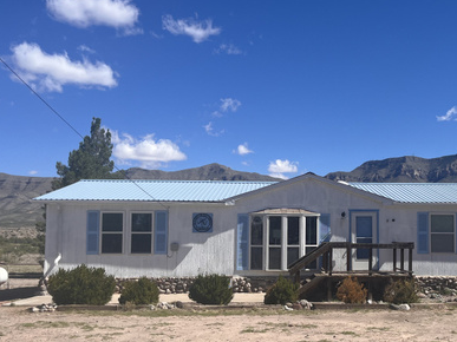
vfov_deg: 33.4
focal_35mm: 43
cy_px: 213
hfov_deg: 42.8
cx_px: 332
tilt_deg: +6.3
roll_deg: +0.2
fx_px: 568
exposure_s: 1/4854
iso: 50
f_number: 1.6
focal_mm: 5.1
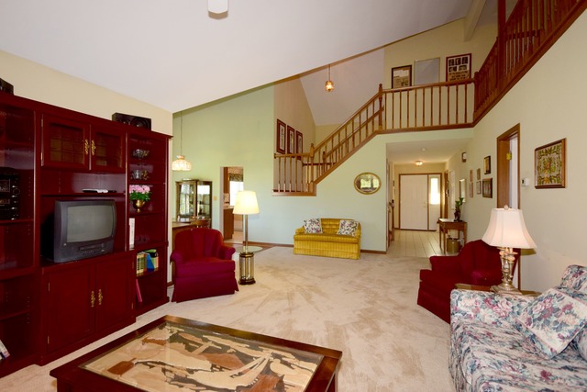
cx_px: 294
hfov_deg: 92.4
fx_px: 281
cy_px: 196
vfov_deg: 69.7
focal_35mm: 17
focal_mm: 11.5
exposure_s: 1/60
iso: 800
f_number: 7.1
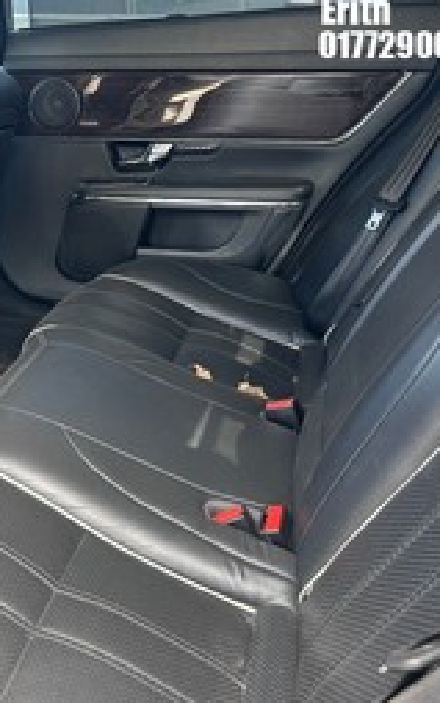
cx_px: 33
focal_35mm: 38
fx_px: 728
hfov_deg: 31.8
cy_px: 354
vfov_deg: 51.5
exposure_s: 1/121
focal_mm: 5.7
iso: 80
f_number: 1.5
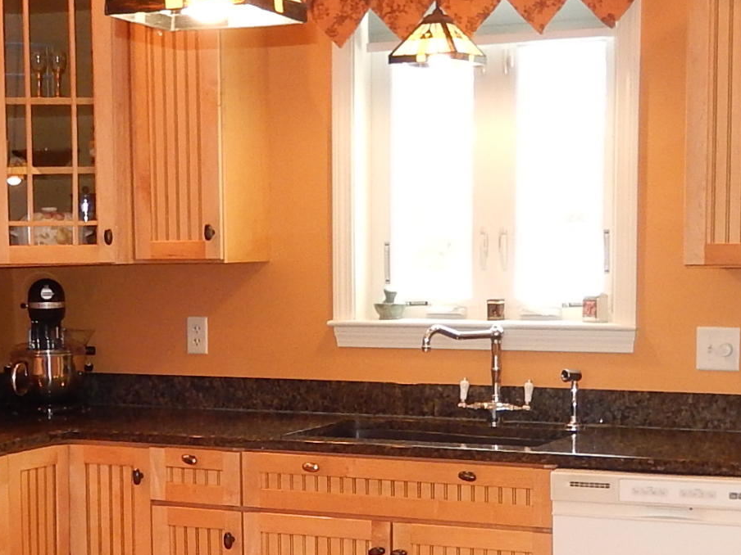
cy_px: 479
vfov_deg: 17.6
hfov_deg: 23.5
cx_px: 290
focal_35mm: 83
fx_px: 1777
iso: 250
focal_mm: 4.5
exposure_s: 1/30
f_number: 3.4
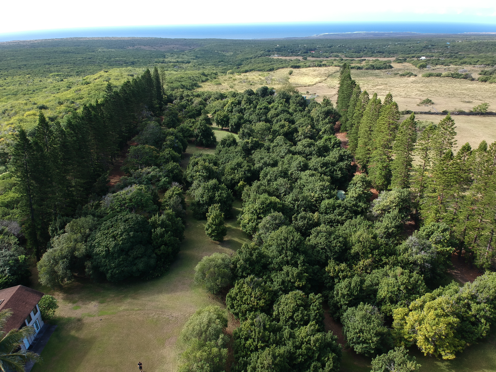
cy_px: 186
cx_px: 248
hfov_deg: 69.4
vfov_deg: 54.9
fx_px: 358
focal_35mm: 25
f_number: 2.6
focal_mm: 4.49
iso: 100
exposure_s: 1/400
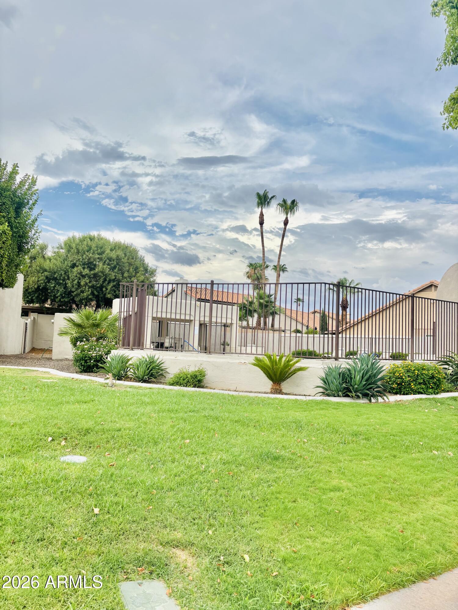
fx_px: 459
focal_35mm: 26
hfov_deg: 53.1
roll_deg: -2.1
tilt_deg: +3.5
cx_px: 229
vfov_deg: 67.3
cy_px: 305
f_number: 1.6
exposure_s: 1/894
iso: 50
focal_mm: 5.96
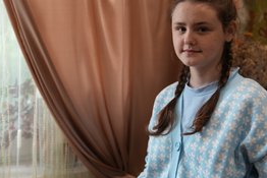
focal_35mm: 55
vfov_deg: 24.6
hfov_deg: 36.1
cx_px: 162
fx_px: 408
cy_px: 87
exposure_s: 1/50
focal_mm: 36
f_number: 2.8
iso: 800
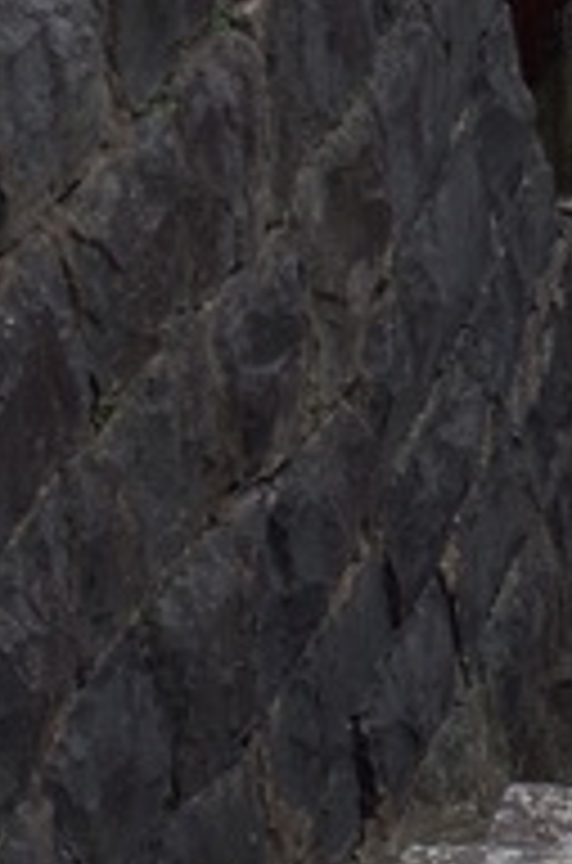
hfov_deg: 8.3
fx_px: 3810
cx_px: 1025
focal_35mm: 159
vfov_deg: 12.7
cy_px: -70
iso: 250
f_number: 4.5
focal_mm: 18.3
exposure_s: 1/1250
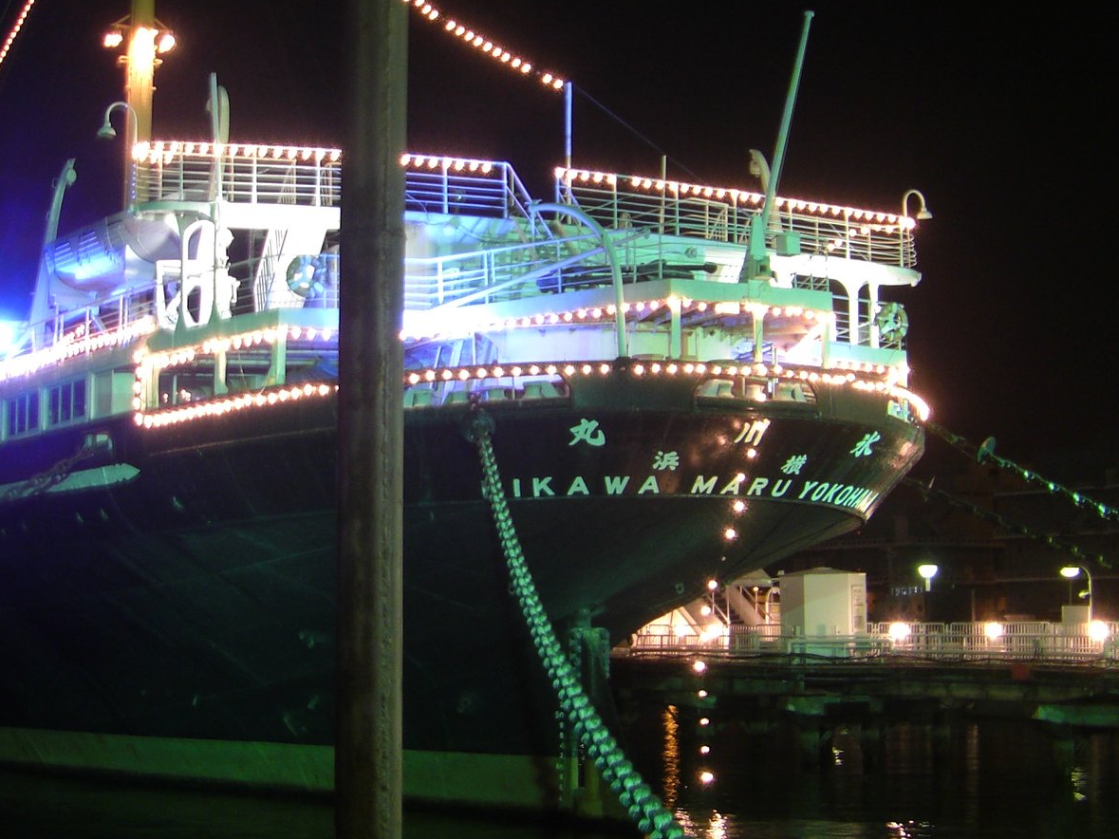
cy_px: 368
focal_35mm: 66
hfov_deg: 29.4
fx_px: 2133
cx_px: 557
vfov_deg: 22.2
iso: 50
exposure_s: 1.6
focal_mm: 6.3
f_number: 3.4
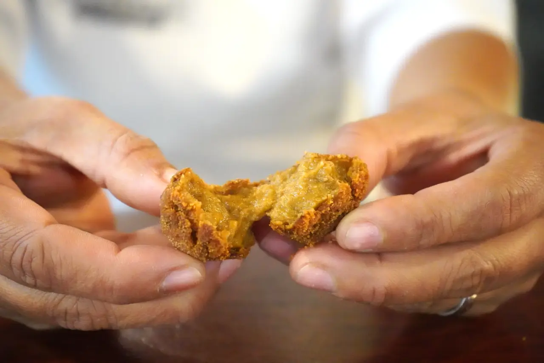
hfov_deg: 28.8
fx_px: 1058
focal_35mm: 70
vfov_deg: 19.5
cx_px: 272
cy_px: 182
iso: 25600
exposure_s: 1/200
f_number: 5.6
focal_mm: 70
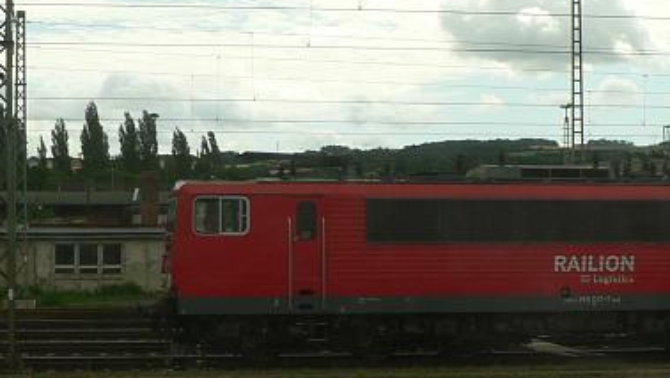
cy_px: 193
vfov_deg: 14.6
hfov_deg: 25.6
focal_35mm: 83
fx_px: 1475
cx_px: 310
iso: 80
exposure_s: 1/400
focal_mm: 6
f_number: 4
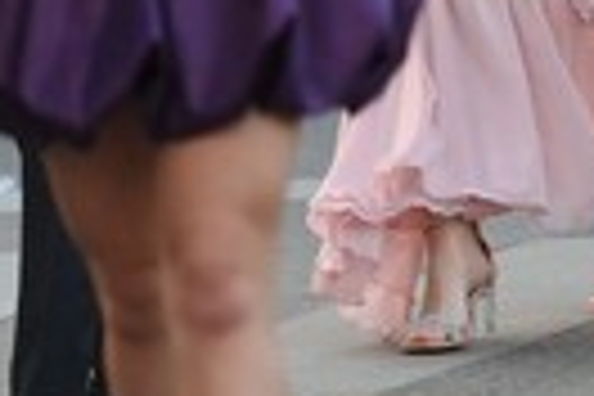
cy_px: -542
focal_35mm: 880
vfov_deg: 1.6
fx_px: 14519
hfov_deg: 2.3
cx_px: 554
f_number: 2.8
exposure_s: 1/2000
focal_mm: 145
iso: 1600
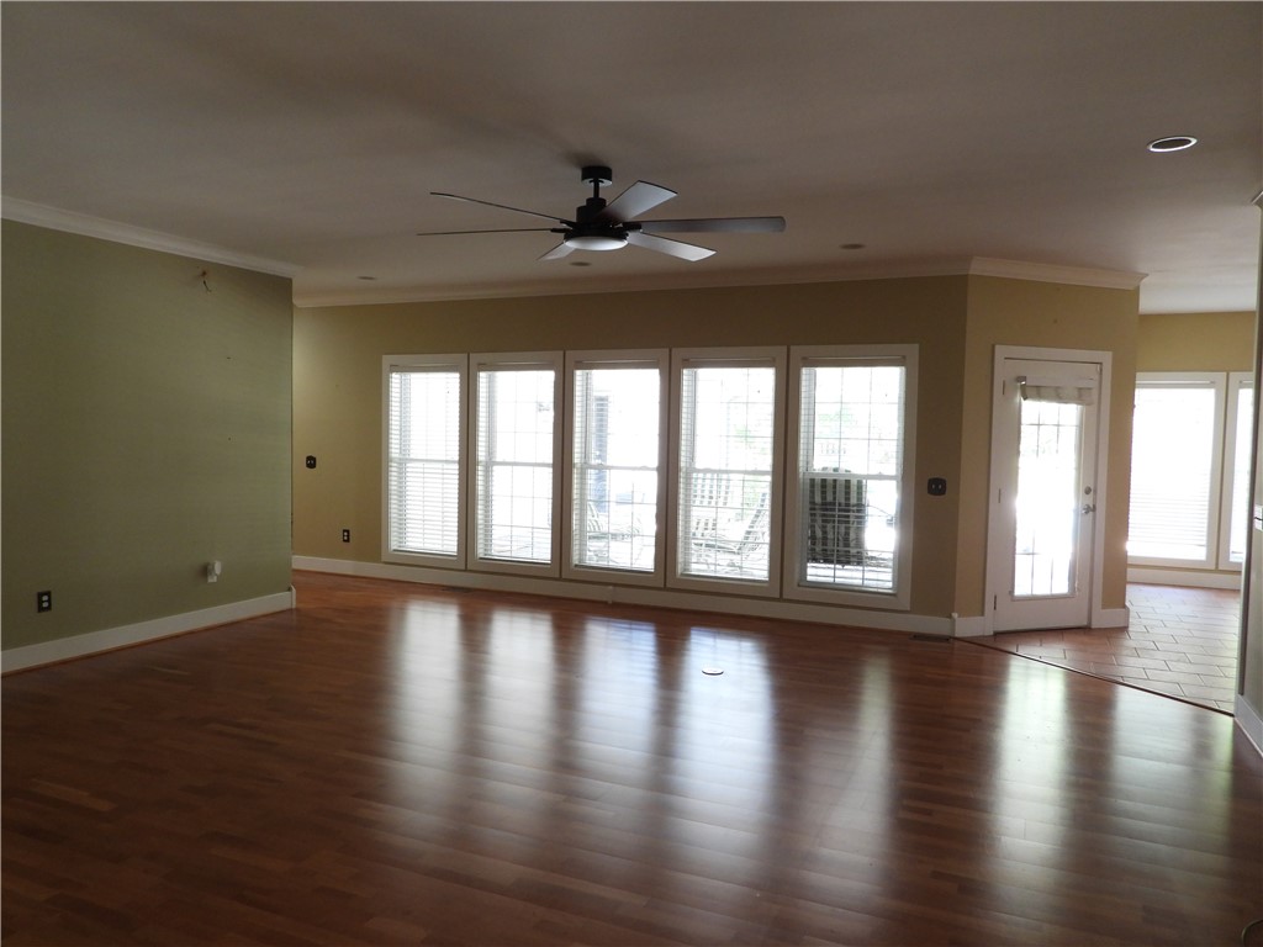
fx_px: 876
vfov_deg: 56.8
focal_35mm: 24
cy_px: 474
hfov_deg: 71.6
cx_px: 632
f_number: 2.8
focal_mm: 4.3
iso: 250
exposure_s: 1/30
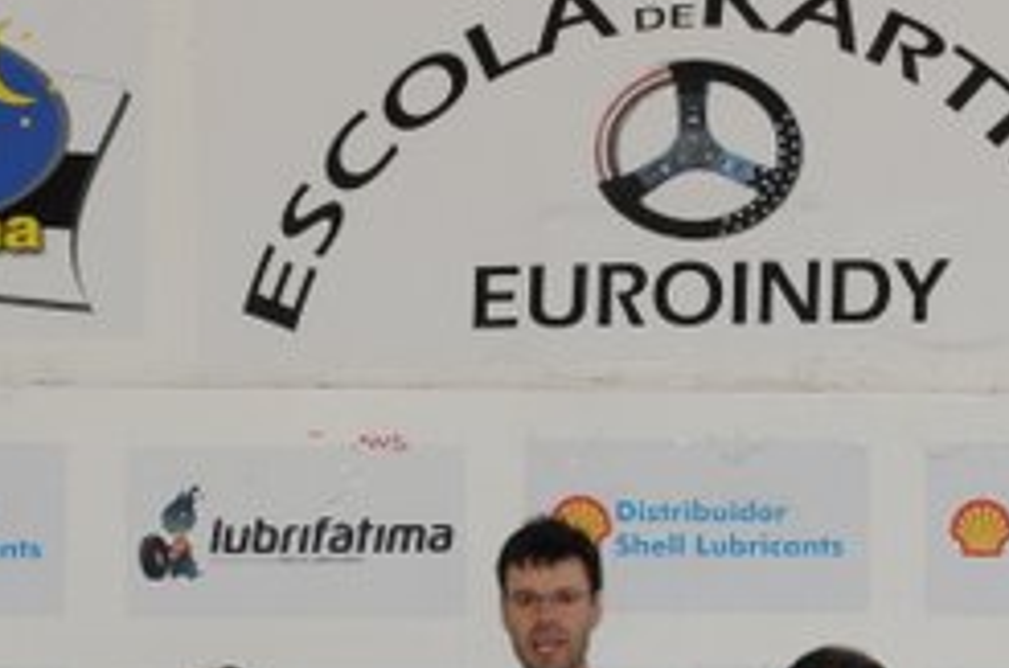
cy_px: 1066
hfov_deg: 16.4
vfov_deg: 10.5
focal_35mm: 125
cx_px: 636
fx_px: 3497
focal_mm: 20
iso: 200
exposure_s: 1/60
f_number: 8
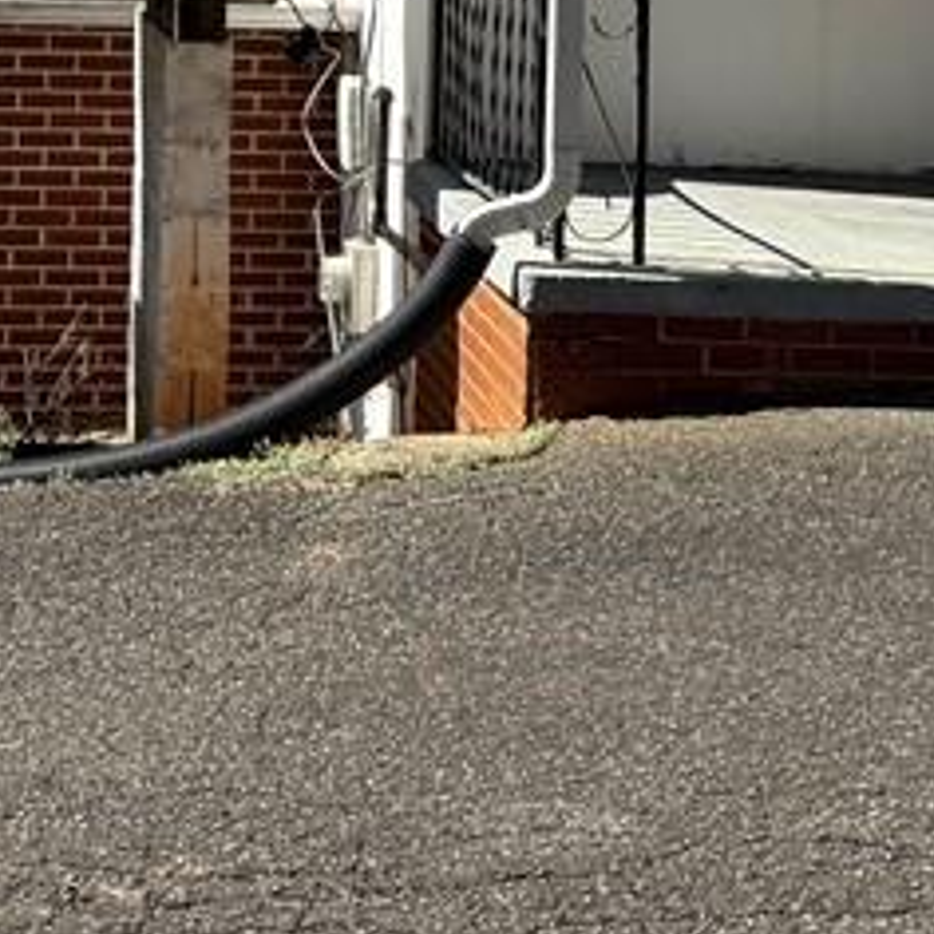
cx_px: 273
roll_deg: -1.2
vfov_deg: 17.4
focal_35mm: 92
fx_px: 2808
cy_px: -380
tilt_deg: +4.2
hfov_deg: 18.8
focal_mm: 6.76
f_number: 1.78
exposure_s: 1/3759
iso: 100
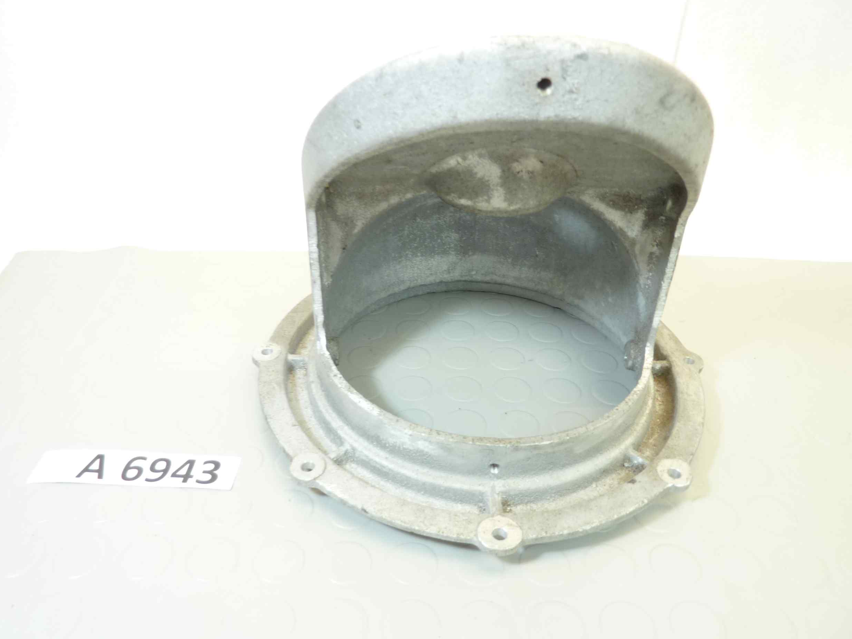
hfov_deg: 67.3
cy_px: 321
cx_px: 426
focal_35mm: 26
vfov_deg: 53.1
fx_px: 640
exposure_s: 1/10
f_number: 3.3
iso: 80
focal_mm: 4.1
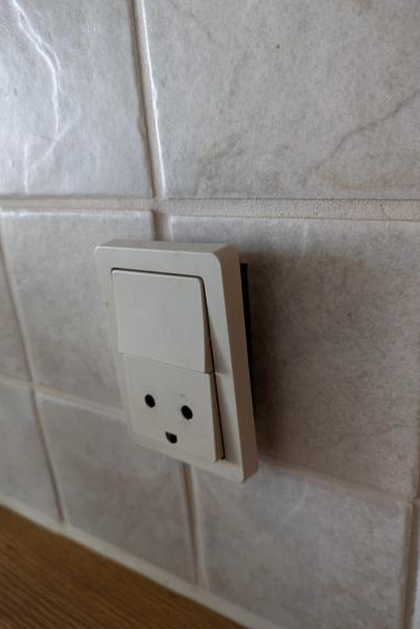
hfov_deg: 48.0
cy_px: 307
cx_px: 221
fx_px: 472
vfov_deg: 67.3
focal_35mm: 27
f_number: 1.89
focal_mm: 5.43
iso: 862
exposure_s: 1/25
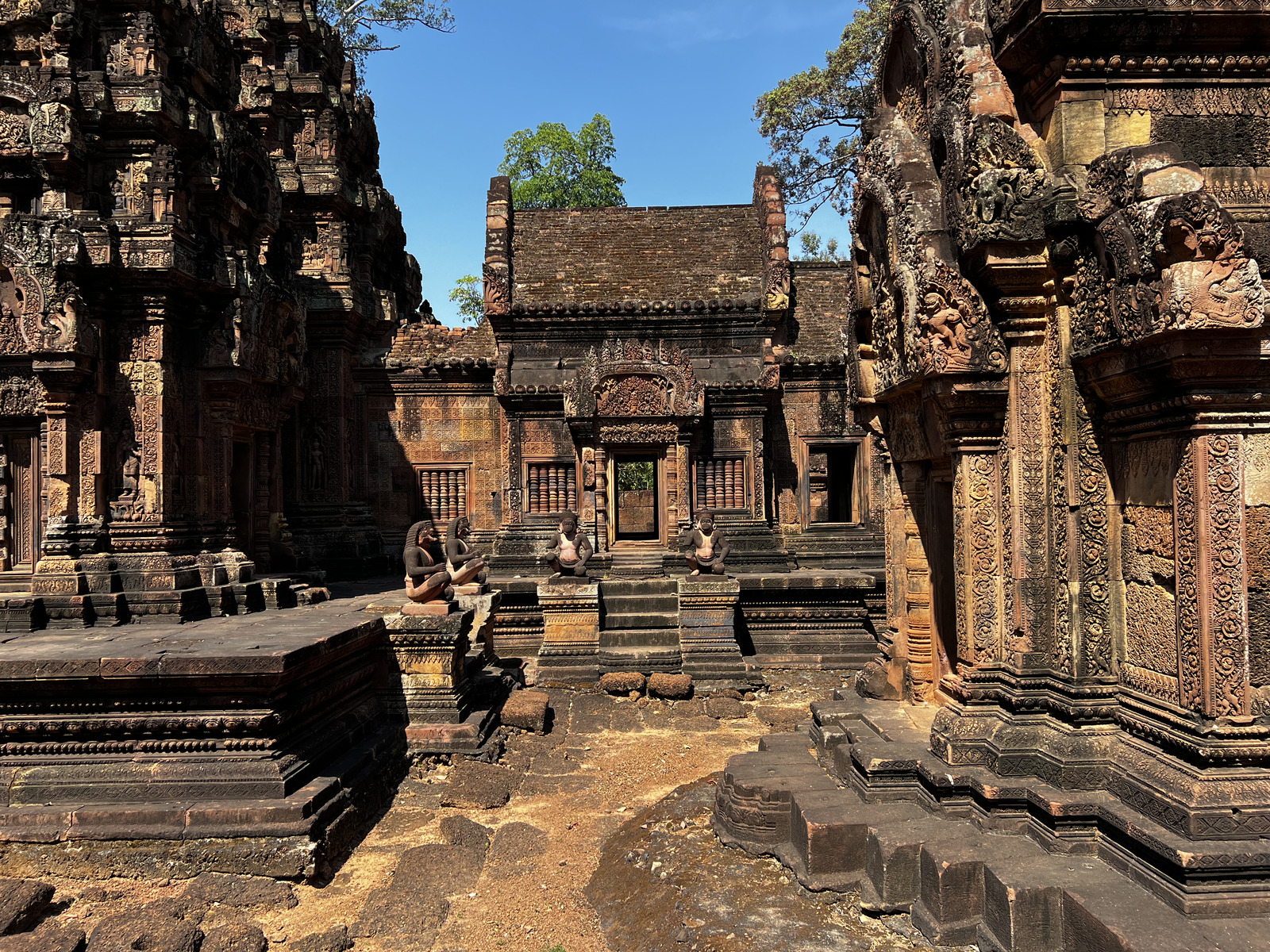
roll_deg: +1.5
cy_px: 476
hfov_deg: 67.3
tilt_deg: +2.3
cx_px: 635
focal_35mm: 26
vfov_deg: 53.1
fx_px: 954
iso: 50
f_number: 1.5
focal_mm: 5.7
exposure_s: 1/1575
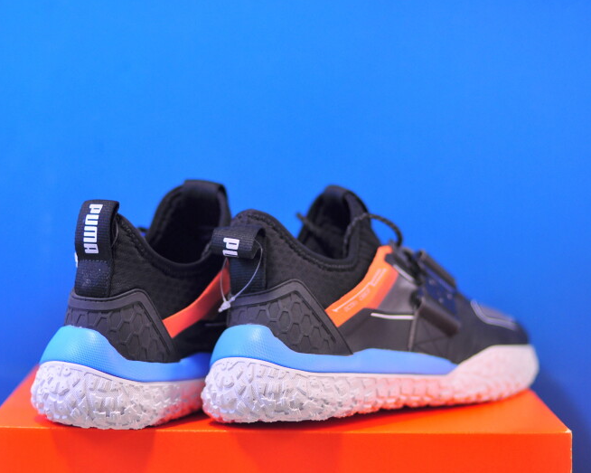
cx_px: 267
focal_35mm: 86
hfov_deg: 22.2
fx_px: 1504
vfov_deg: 17.9
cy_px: 237
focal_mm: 50
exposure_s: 1/320
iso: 250
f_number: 2
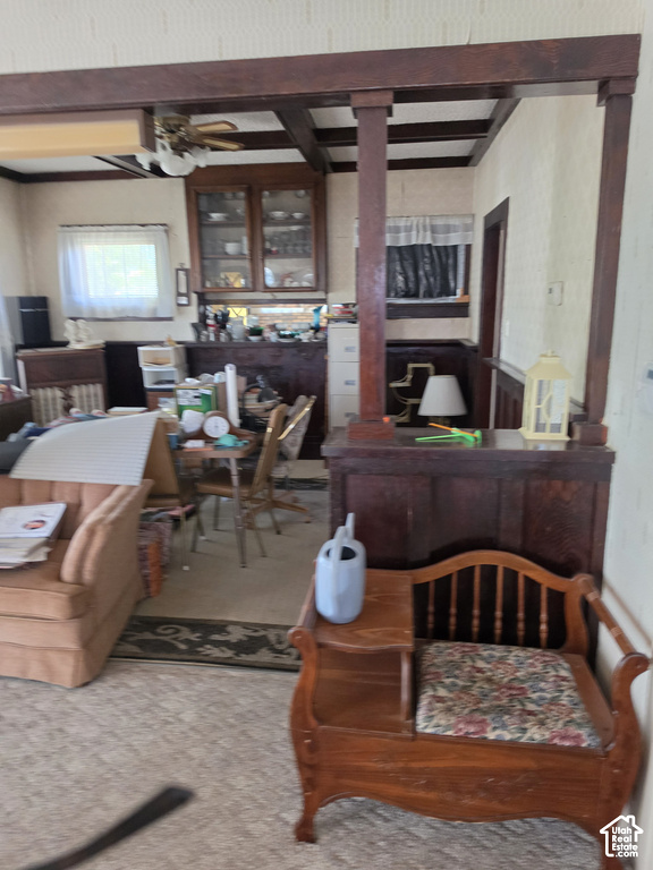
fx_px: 578
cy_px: 435
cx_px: 326
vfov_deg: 73.9
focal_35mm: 23
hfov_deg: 58.9
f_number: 1.4
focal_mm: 6.5
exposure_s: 1/58.1
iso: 250
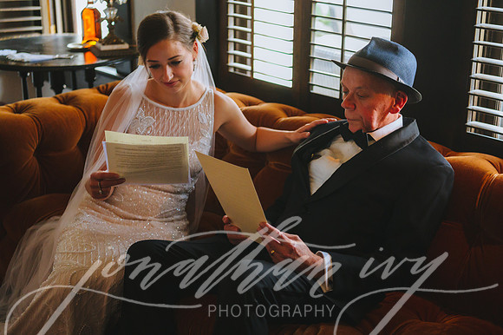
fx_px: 782
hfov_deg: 35.7
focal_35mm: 56
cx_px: 252
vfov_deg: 24.2
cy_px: 168
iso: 6400
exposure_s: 1/500
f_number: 2.8
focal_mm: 56
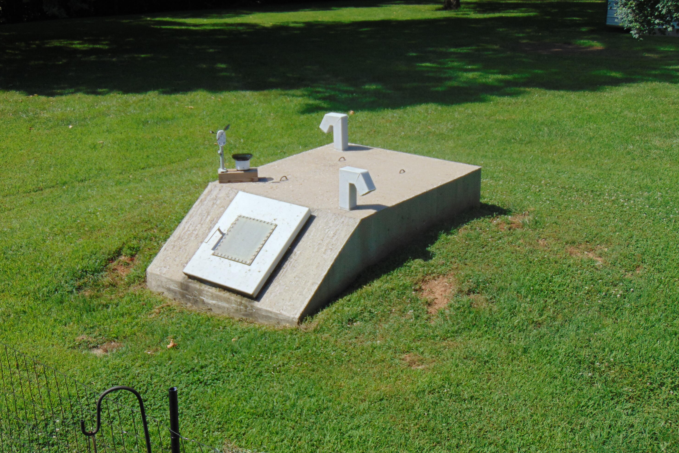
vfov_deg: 25.5
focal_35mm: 53
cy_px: 239
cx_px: 337
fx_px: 999
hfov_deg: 37.5
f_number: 3.5
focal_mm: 9
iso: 80
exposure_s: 1/1000
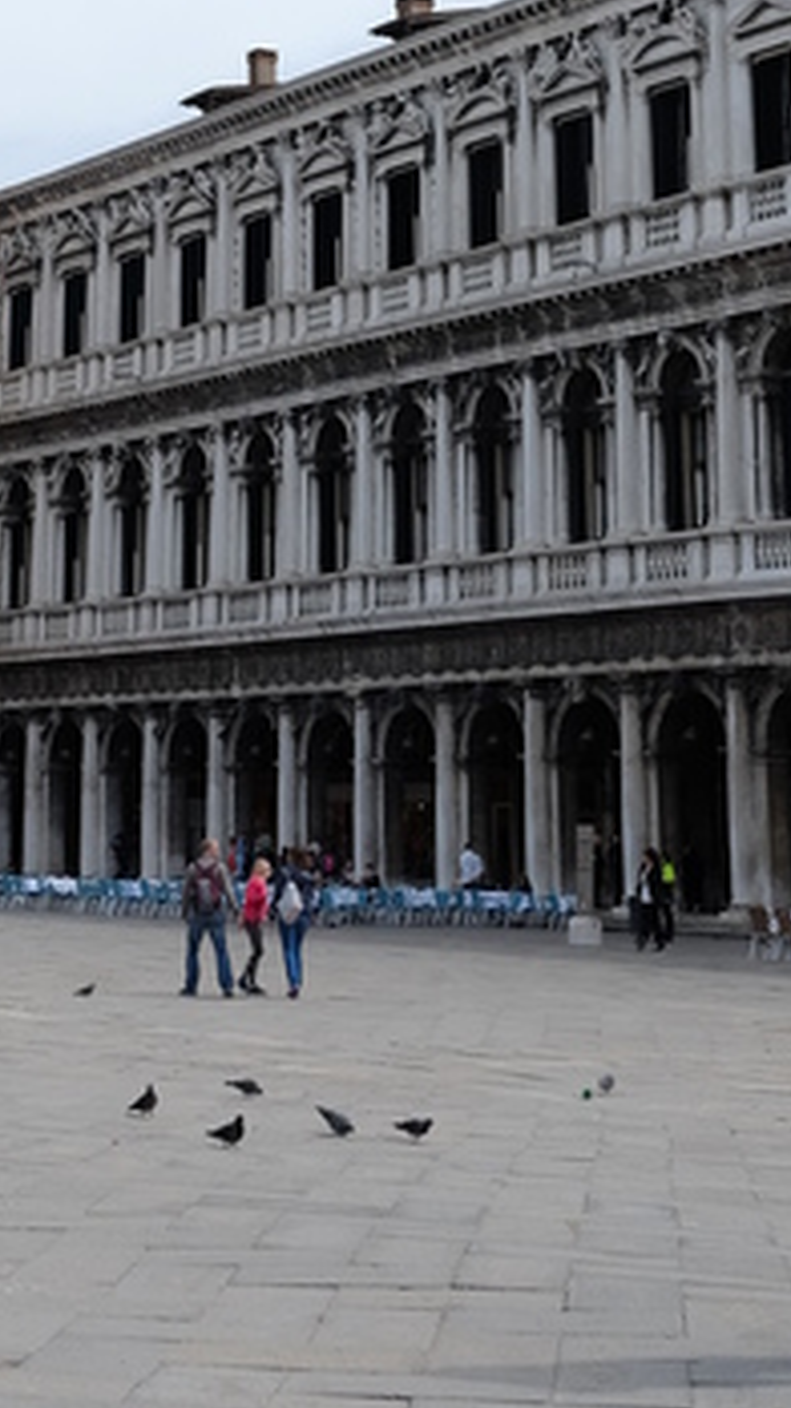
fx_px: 3136
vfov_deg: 23.8
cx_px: -2
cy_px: -129
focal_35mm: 84
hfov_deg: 14.2
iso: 200
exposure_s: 1/1500
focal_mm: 23
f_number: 4
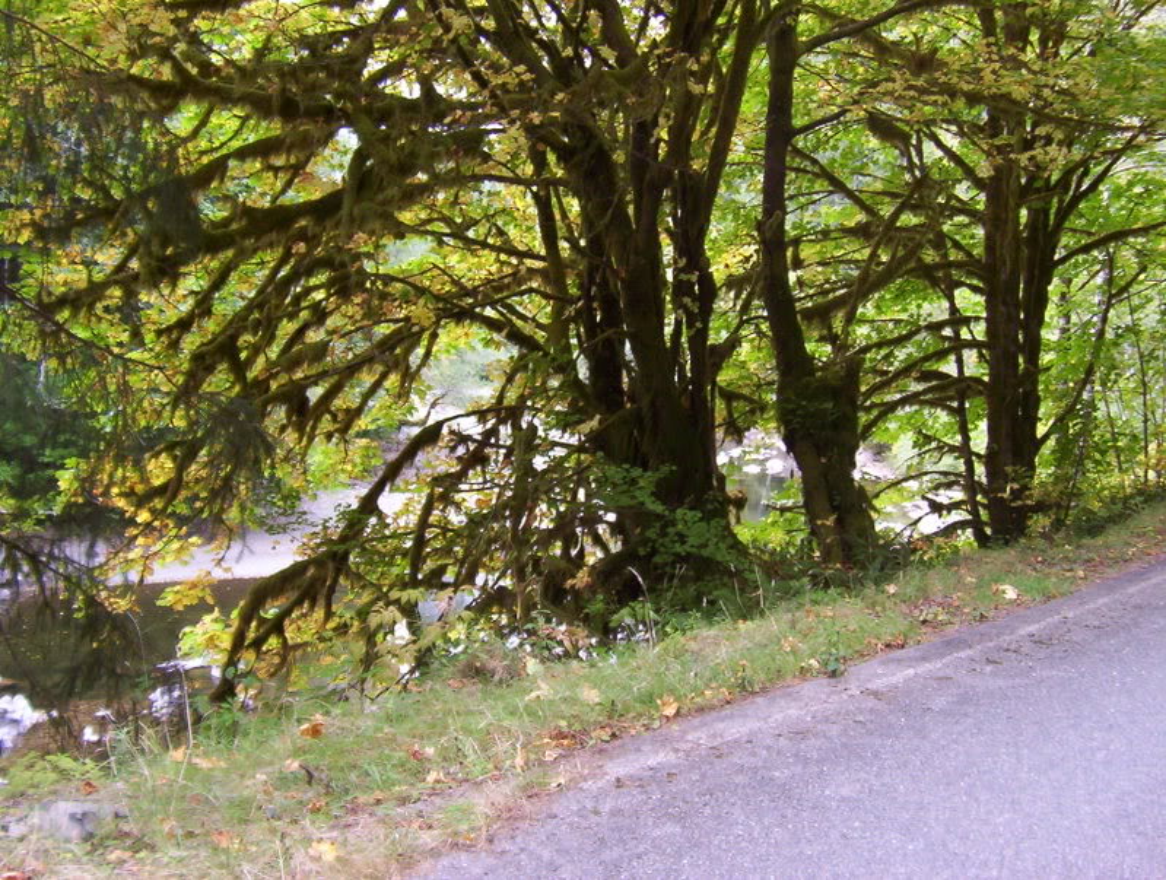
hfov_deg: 51.3
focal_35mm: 36
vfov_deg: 39.8
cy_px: 440
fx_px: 1215
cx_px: 583
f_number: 2.76
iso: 100
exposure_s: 1/45.5
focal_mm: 5.54
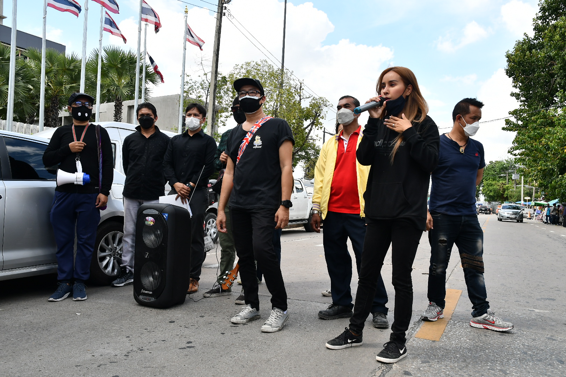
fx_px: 472
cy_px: 188
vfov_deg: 43.6
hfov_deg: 61.9
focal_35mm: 30
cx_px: 283
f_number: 6.3
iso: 250
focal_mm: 20
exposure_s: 1/500
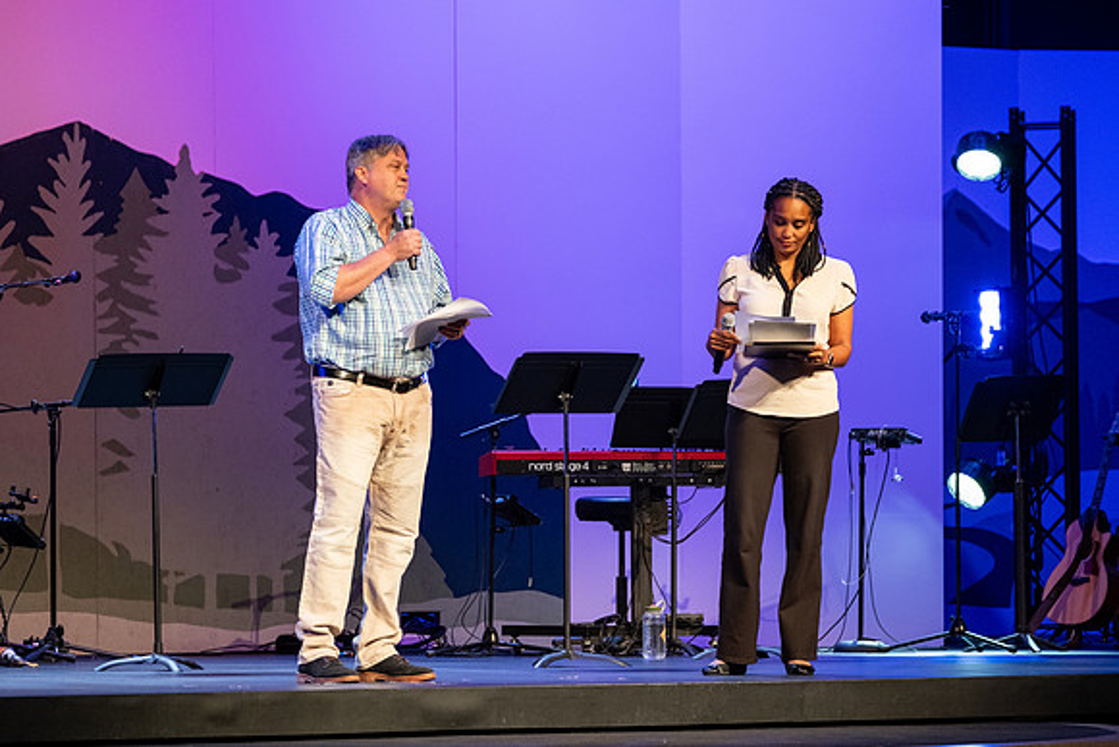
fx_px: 5639
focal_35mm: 181
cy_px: 422
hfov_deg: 11.3
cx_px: 573
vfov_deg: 7.6
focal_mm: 106
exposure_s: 1/160
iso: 1250
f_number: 2.8
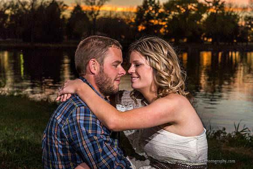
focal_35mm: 70
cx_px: 126
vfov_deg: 19.5
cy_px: 84
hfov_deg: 28.8
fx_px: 492
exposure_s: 1/320
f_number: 6.3
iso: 640
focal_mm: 70
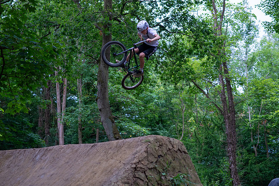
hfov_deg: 23.9
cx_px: 140
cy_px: 93
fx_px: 658
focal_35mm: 85
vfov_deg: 16.1
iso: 2800
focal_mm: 85
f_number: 2.8
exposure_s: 1/800
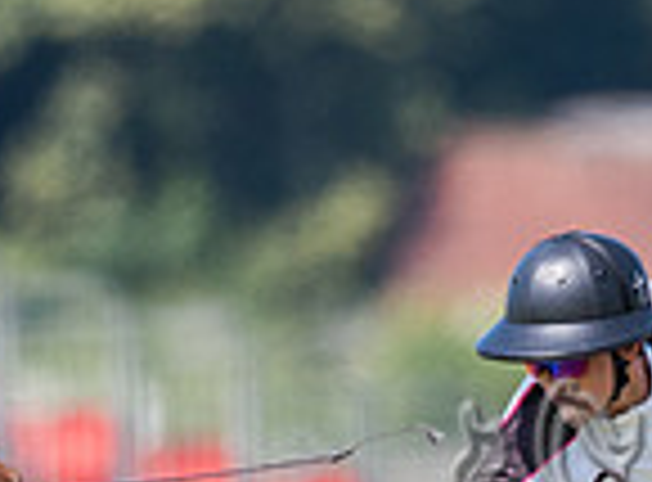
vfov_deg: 0.5
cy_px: 894
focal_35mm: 2872
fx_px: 53783
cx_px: 326
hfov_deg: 0.7
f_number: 4
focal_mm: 500
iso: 320
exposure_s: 1/2000
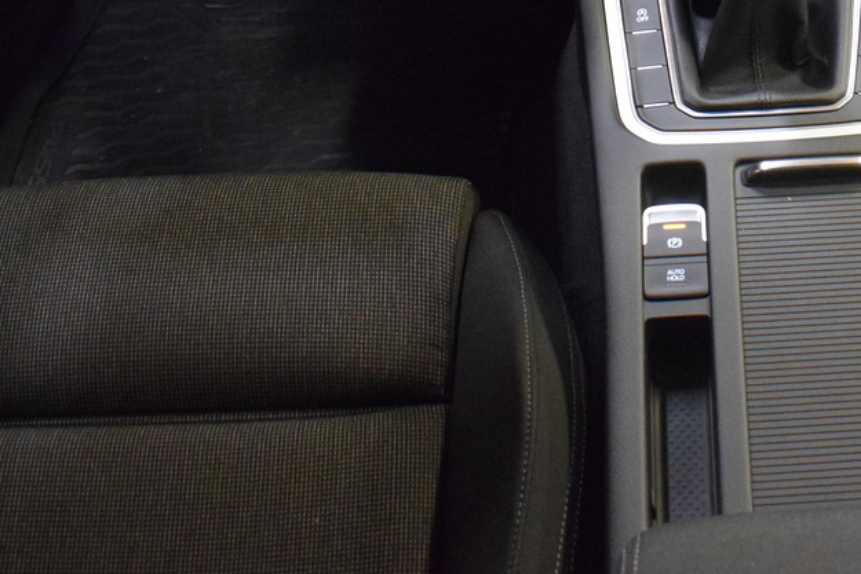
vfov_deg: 18.2
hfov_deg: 27.9
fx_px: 1674
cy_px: -165
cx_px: 751
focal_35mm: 70
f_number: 3.5
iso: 3200
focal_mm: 18
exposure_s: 1/30
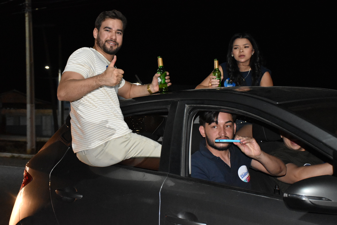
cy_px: 112
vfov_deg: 22.6
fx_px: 562
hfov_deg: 33.4
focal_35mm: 60
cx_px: 168
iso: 5000
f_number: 4.5
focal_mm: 40
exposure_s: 1/100
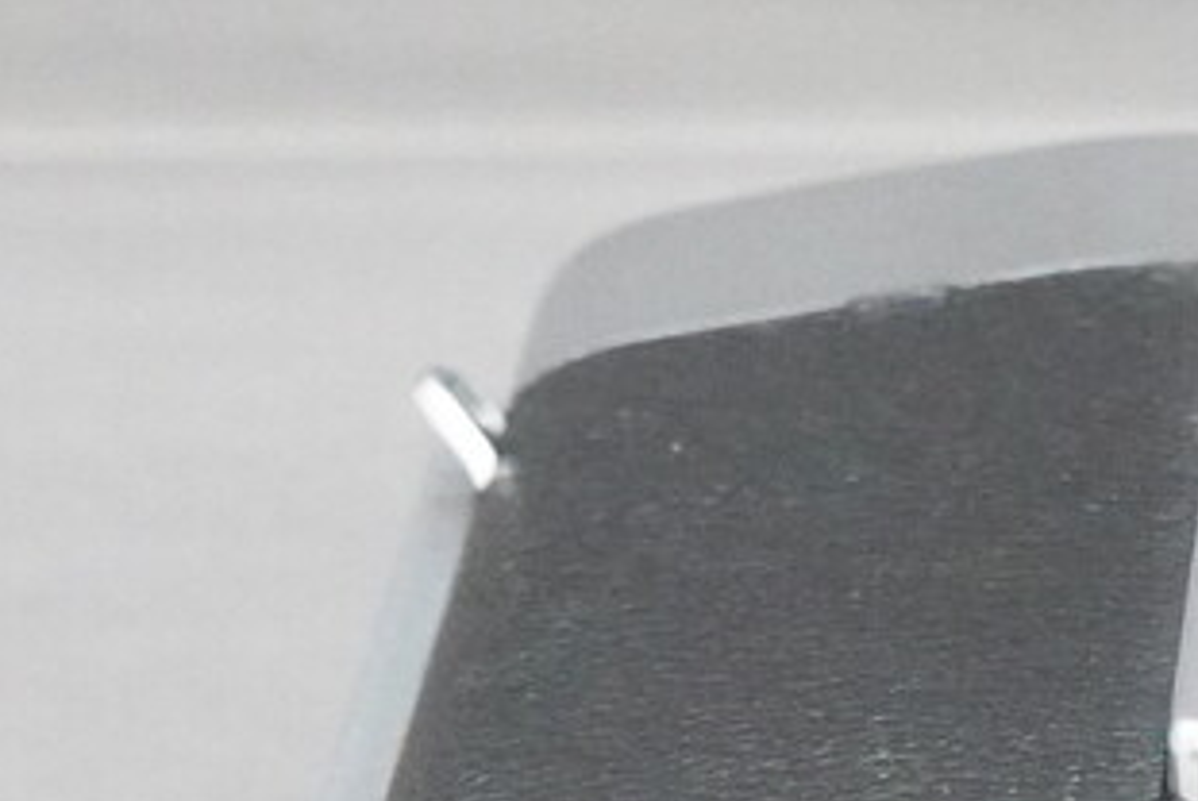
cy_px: 578
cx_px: 2030
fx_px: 9759
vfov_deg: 4.7
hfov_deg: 6.9
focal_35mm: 293
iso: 4000
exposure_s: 1/80
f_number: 5.6
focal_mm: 27.98
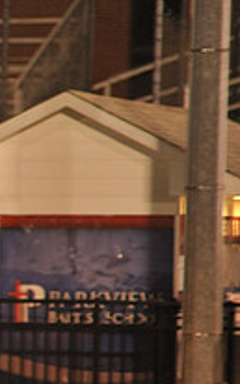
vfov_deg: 3.7
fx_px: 5999
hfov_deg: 2.3
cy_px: 306
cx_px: -270
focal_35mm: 574
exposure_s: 1/200
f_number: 2.8
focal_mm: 200
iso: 2000
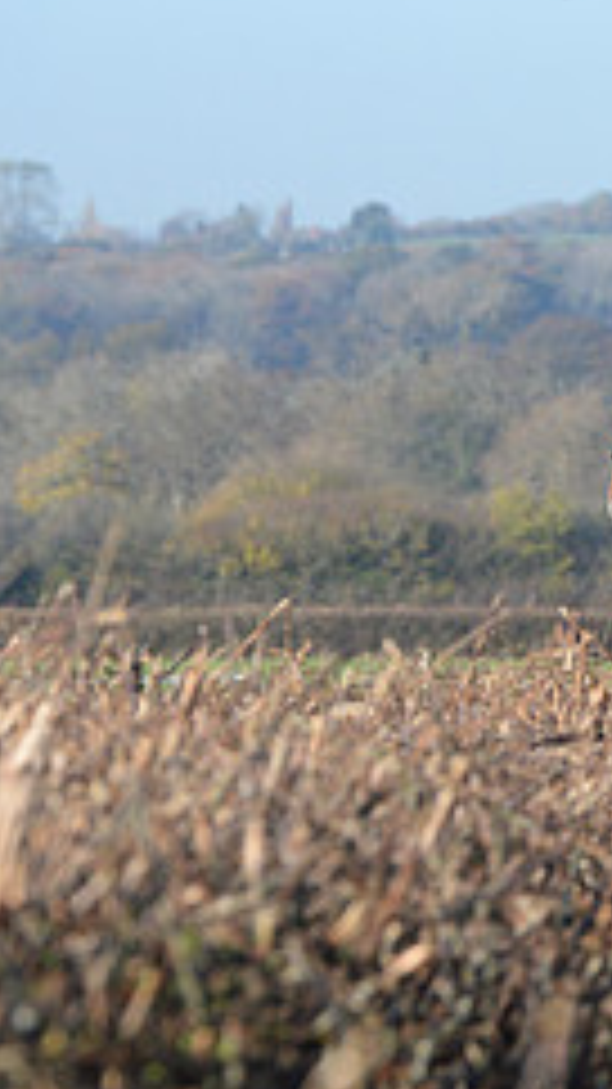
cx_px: 1112
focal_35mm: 426
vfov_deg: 5.1
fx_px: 12298
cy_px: 616
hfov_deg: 2.8
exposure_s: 1/1250
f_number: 7.1
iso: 1000
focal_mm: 170
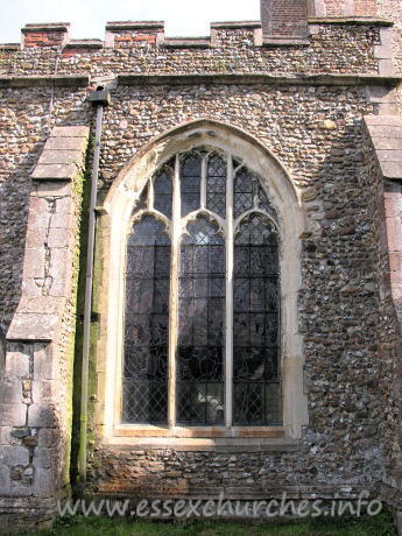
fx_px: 542
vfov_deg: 52.6
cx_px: 201
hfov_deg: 40.7
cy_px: 268
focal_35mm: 35
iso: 50
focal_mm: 8.9
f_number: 4.5
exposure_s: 1/137
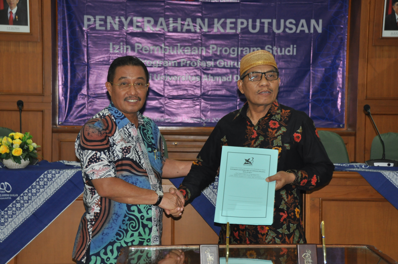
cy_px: 132
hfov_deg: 29.3
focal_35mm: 69
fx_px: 762
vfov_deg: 19.7
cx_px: 199
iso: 800
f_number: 5.6
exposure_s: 1/30
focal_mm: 46
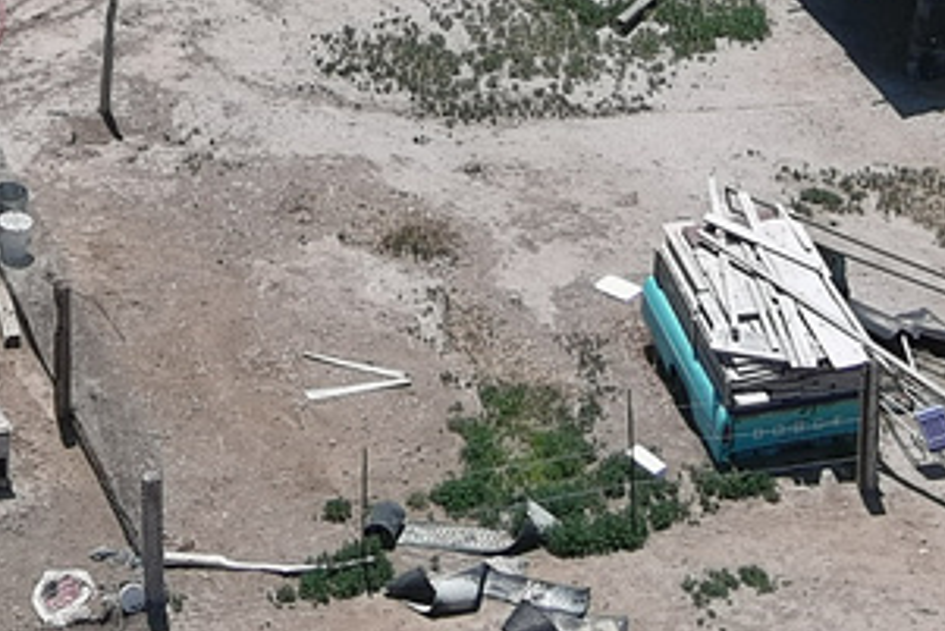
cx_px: -28
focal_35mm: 197
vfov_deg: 6.8
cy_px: -642
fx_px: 5173
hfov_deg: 10.3
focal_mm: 10.13
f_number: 2.8
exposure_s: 1/1250
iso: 100
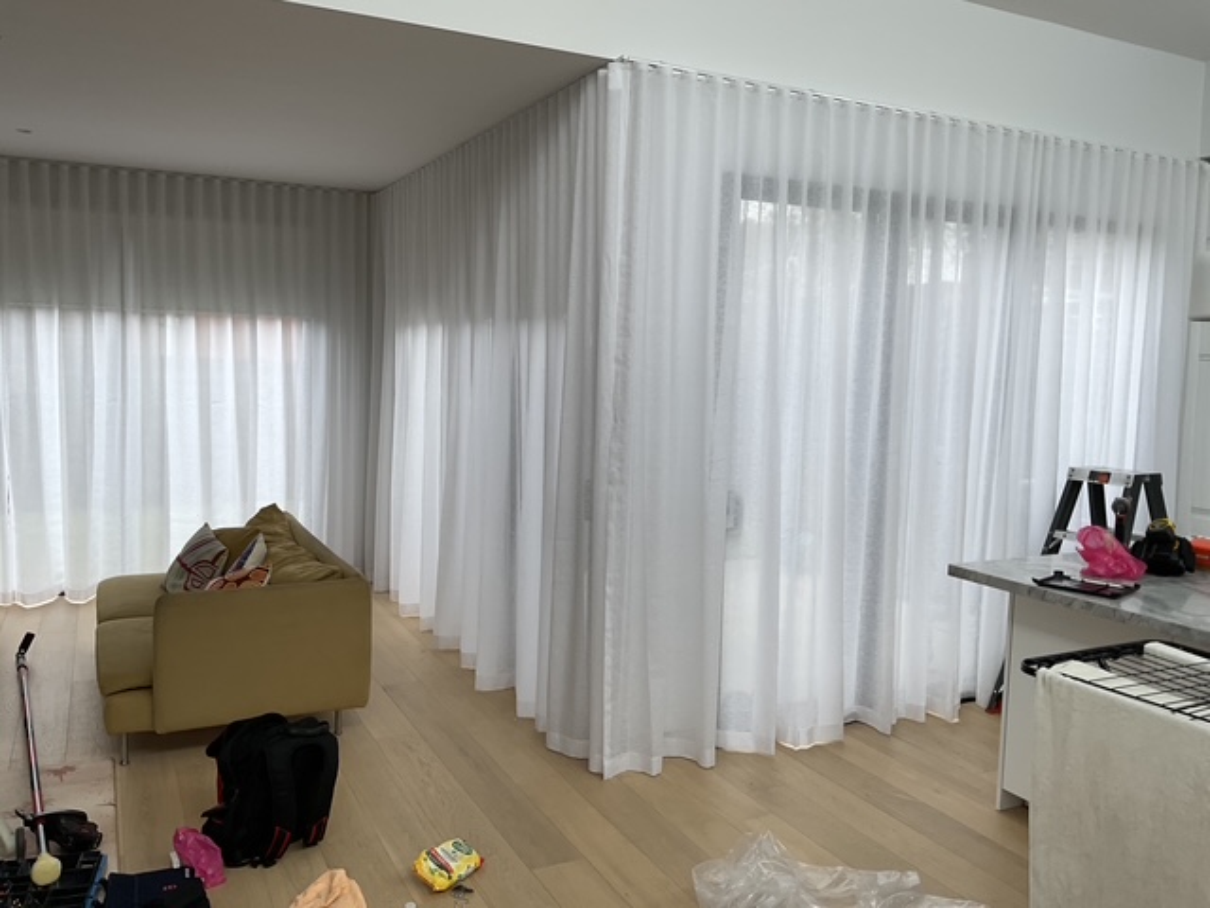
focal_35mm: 29
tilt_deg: -5.7
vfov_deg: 48.2
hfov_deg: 61.7
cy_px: 454
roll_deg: -0.9
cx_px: 605
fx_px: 1014
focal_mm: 3
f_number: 1.8
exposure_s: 1/540
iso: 16
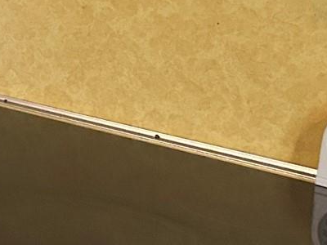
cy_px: -69
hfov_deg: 13.0
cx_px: -312
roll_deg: -2.6
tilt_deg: -9.0
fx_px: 1256
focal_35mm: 133
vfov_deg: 10.9
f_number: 1.5
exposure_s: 1/30
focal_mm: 5.7
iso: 500
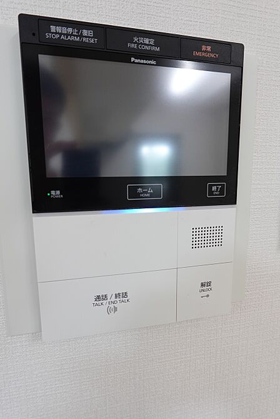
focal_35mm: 20
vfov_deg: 84.0
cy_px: 210
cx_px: 140
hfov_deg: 61.9
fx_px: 233
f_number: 2
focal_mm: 7.6
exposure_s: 1/80
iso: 320
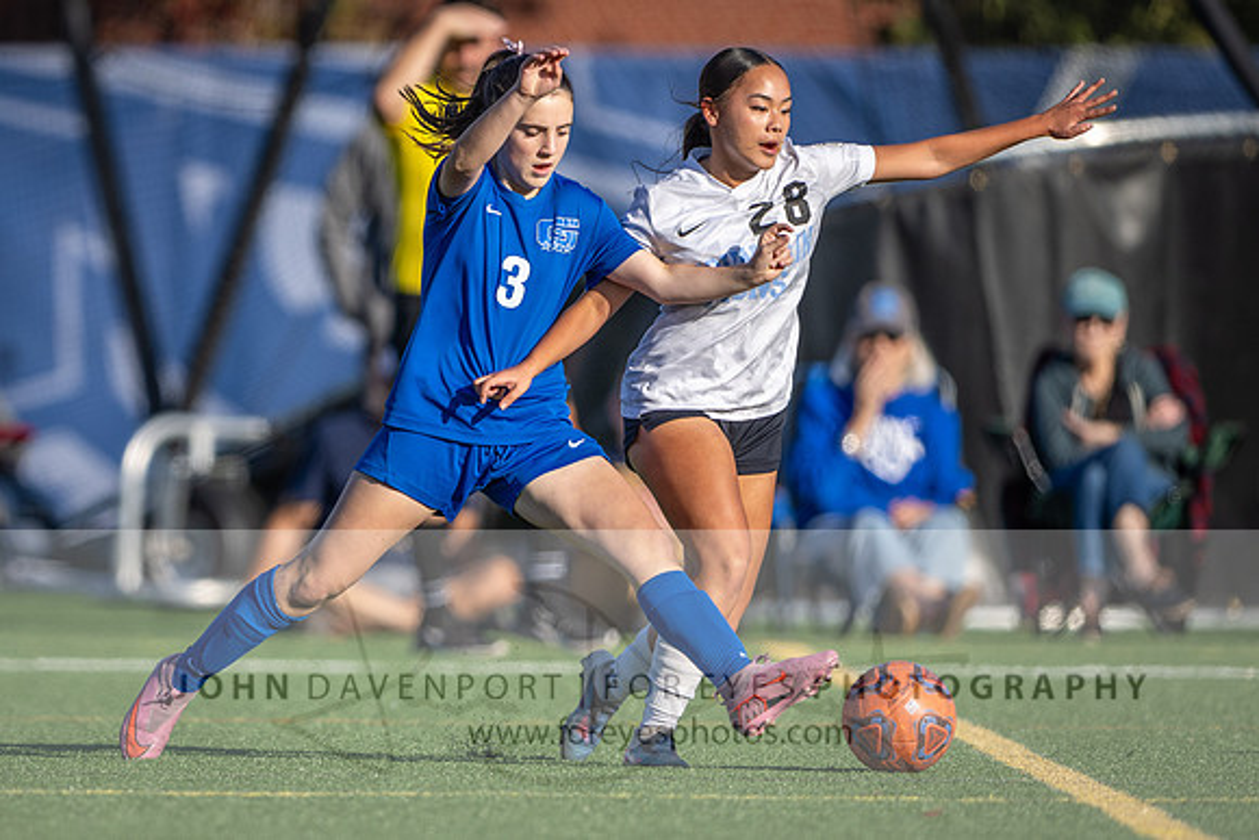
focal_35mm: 752
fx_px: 26297
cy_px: 334
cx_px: 197
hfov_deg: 2.7
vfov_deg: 1.8
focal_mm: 400
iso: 140
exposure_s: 1/2000
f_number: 2.8
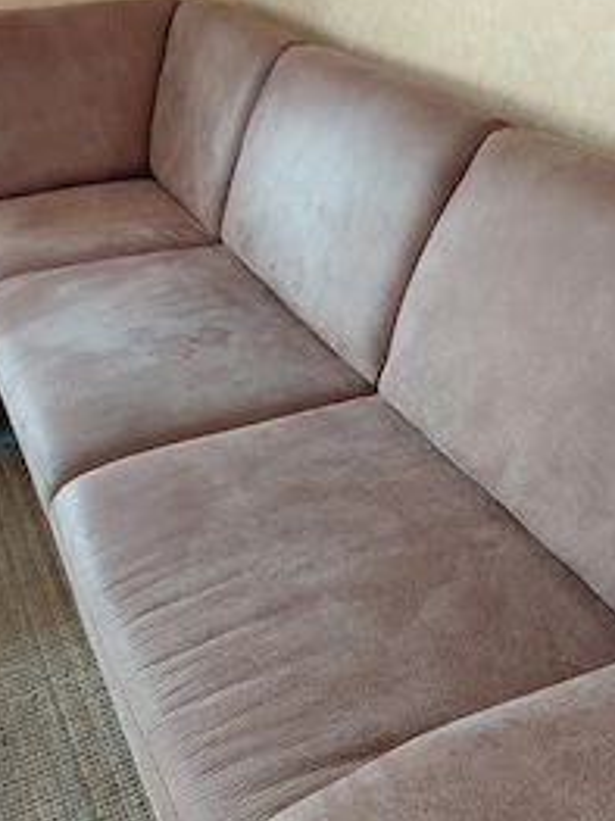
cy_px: 456
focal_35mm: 38
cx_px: 347
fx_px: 901
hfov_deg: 37.6
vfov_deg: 48.9
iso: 400
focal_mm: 4.69
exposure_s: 1/60.2
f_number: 1.8
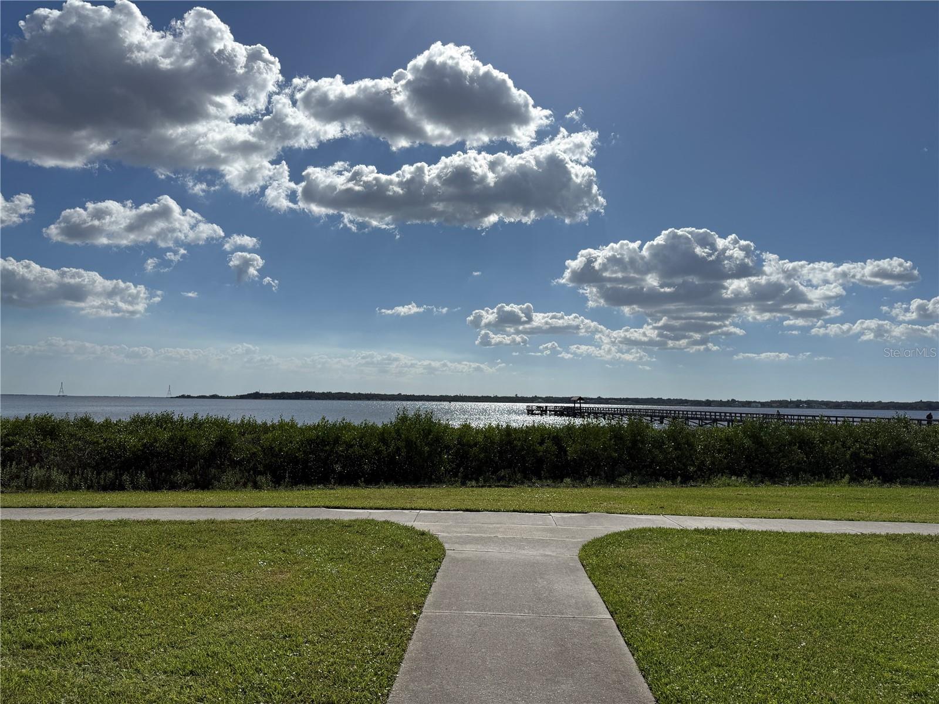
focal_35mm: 24
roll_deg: -1.0
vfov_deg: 56.8
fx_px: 651
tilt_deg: +4.3
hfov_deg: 71.6
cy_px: 352
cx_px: 470
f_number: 1.78
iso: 64
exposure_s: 1/14286
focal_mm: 6.76
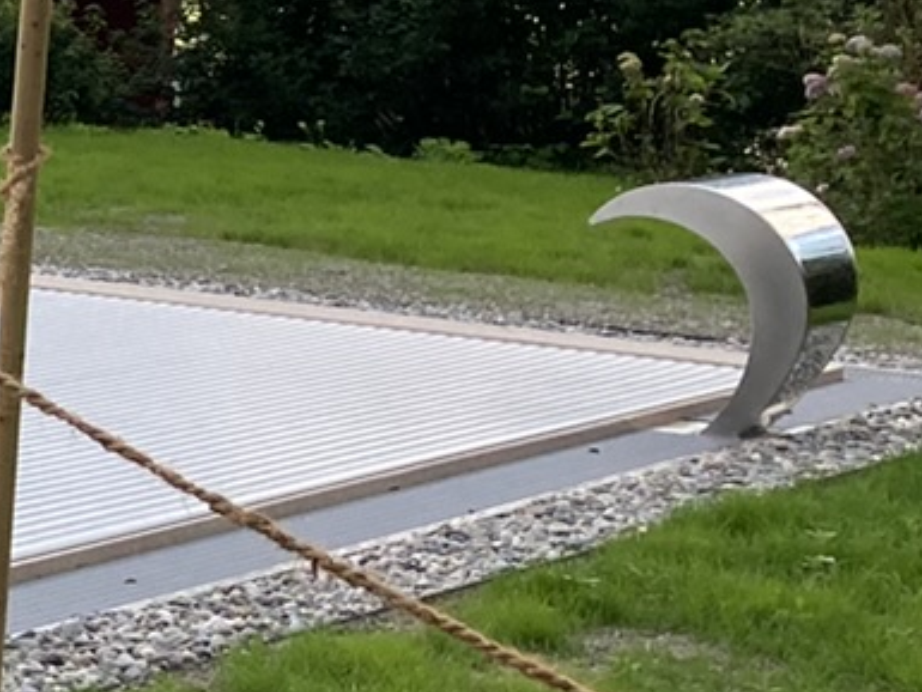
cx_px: -1281
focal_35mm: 149
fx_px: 3970
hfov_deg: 11.1
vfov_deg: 10.0
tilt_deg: -5.1
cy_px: 211
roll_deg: -1.0
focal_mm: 3.99
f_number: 1.8
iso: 20
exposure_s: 1/262
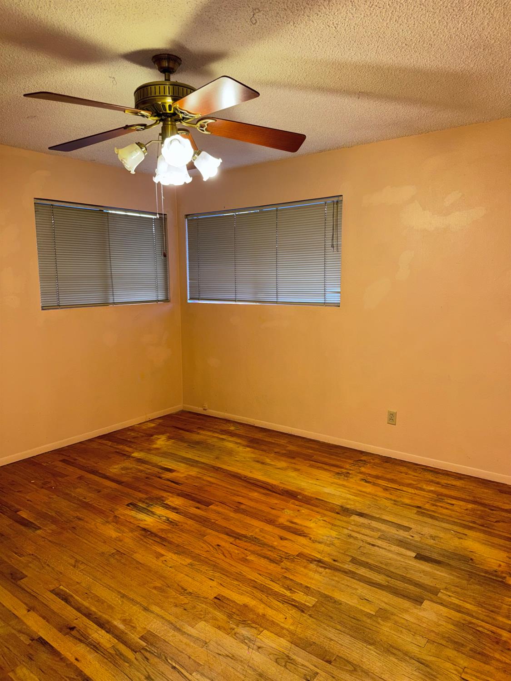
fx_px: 472
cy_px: 340
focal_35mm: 24
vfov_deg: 71.6
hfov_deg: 56.8
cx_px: 256
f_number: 1.78
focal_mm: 6.76
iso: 80
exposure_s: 1/31
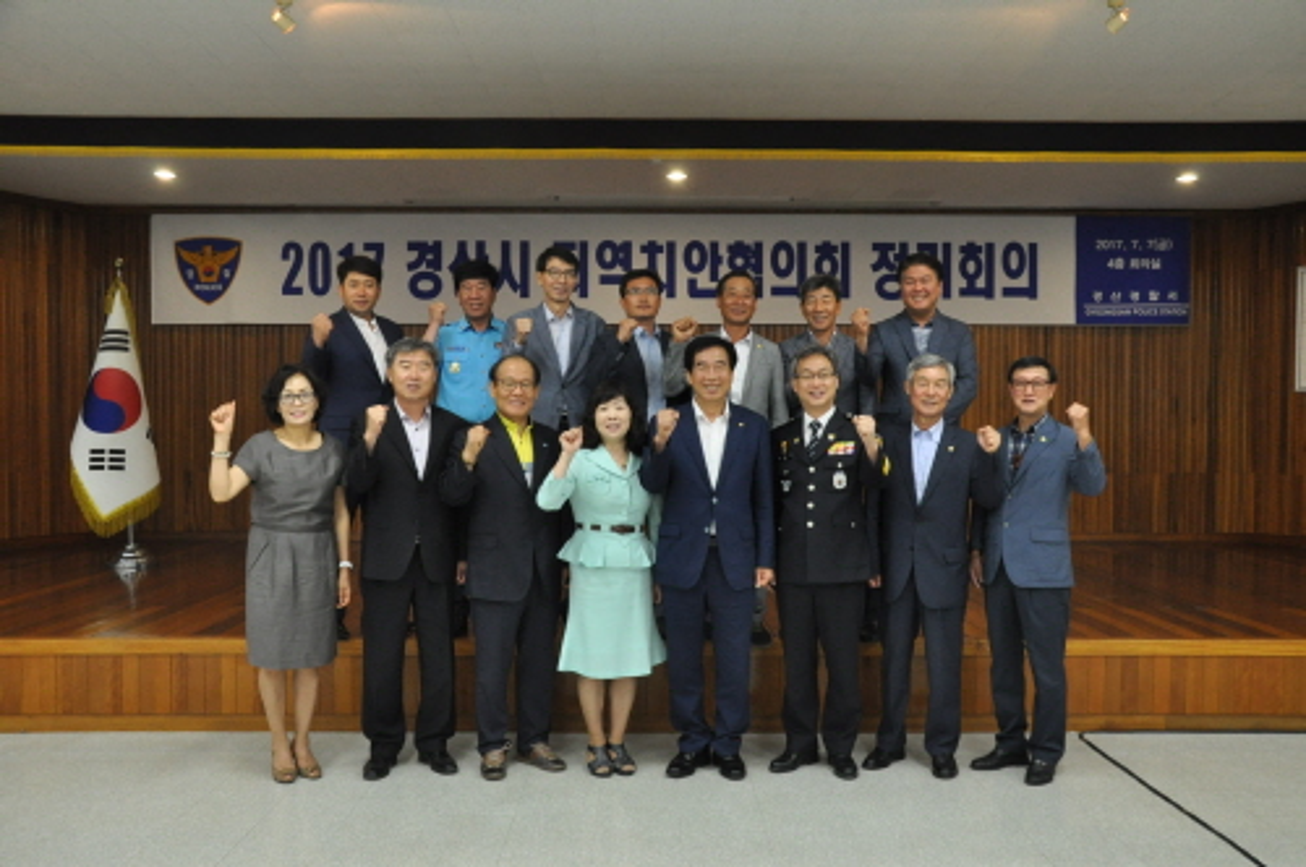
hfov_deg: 57.3
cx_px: 653
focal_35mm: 33
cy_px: 434
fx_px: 1196
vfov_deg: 39.9
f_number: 6.3
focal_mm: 22
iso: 1250
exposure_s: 1/60
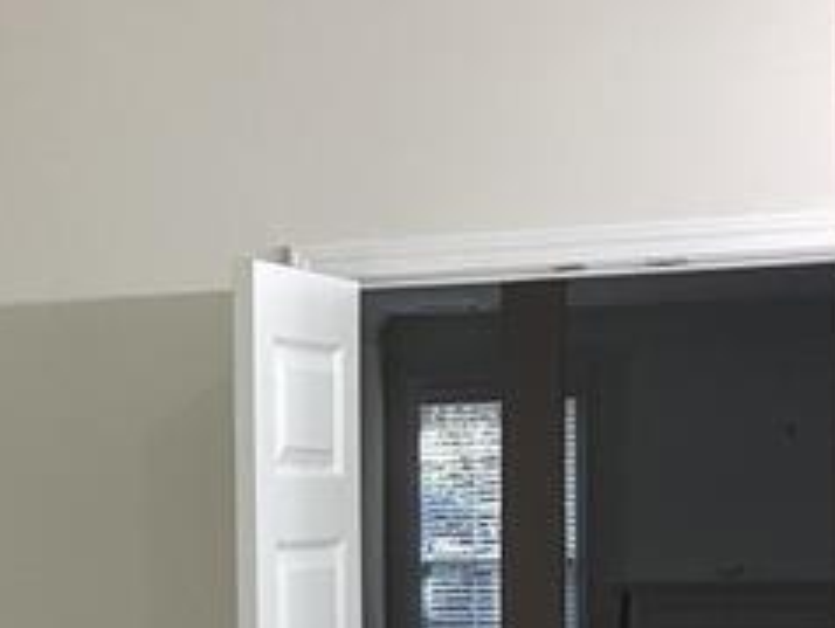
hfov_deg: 18.9
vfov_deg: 14.6
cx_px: -70
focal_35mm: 100
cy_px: 642
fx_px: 2415
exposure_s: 1/60
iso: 64
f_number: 2.4
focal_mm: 3.3
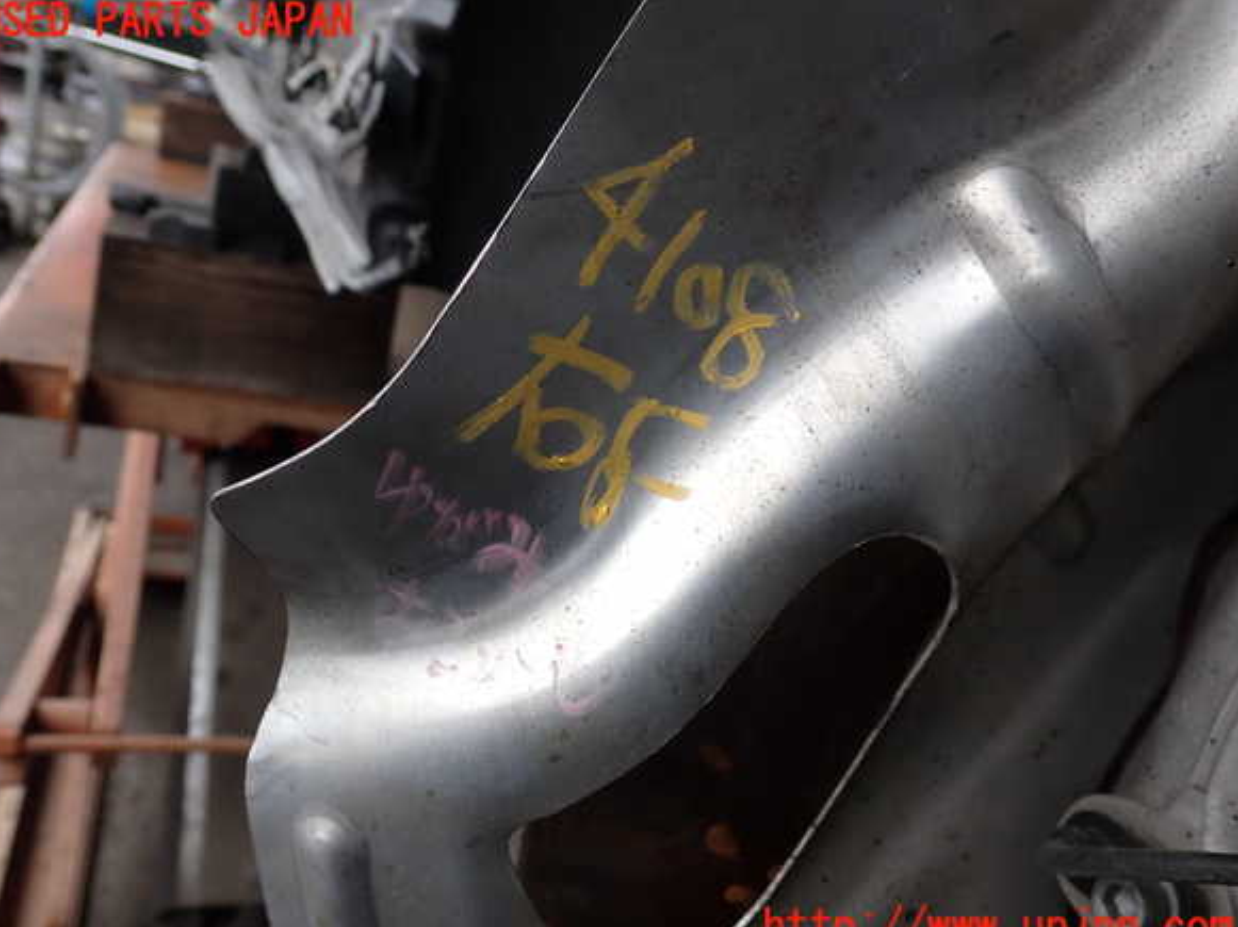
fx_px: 1108
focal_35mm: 31
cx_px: 605
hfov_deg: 58.4
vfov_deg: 45.4
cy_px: 475
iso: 100
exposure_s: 1/320
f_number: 3.2
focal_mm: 5.4
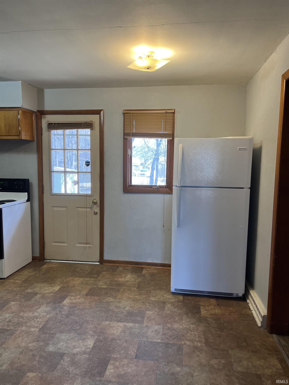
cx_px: 144
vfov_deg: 67.3
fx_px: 289
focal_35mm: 26
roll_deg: -0.9
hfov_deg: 53.1
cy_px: 192
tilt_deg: -5.8
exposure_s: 1/120
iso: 125
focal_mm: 5.7
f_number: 1.5
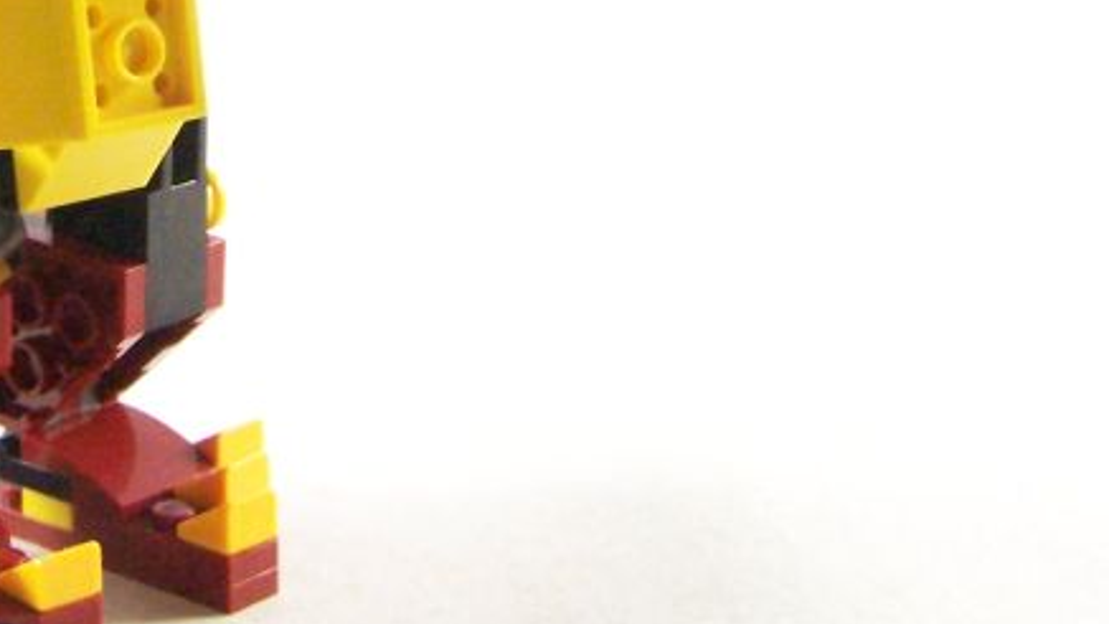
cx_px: 104
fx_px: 2853
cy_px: -107
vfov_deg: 12.2
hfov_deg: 21.5
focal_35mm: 97
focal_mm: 6.3
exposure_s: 1/60
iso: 400
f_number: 3.2
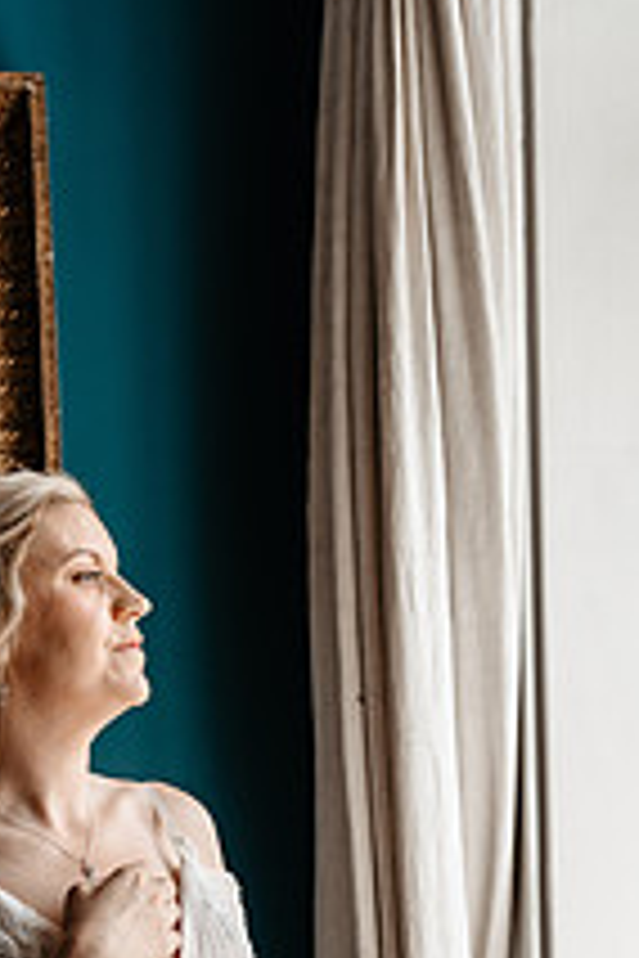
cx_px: 279
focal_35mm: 74
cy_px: 940
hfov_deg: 18.4
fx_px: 1970
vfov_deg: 26.0
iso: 250
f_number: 5
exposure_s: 1/160
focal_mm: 35
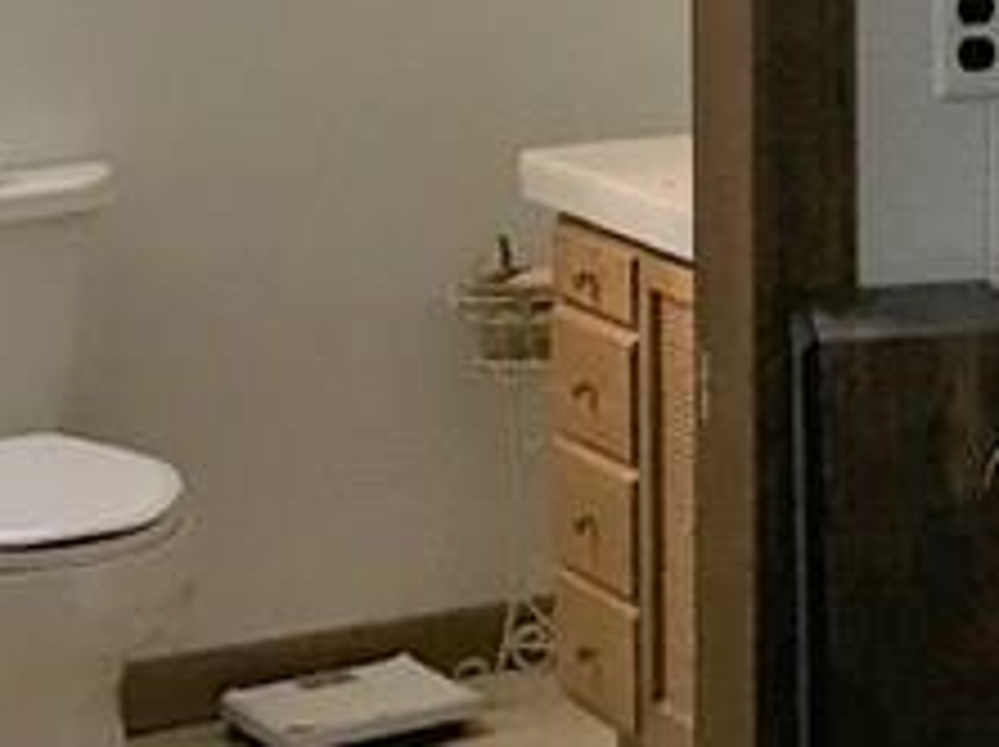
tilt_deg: -3.0
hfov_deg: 13.6
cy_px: -184
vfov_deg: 10.8
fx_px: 3863
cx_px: 1647
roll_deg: -0.8
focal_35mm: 134
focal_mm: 4.15
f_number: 2.2
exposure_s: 1/15
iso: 32
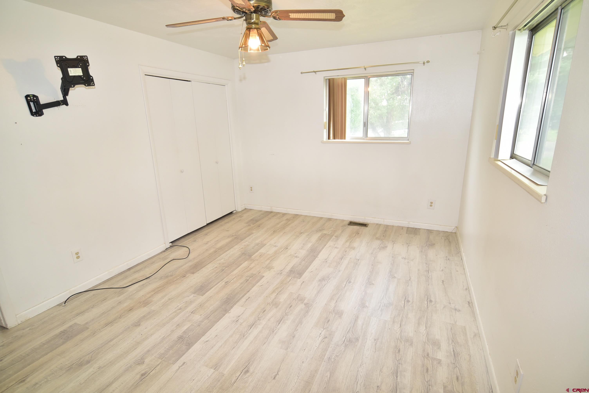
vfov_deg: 67.4
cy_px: 196
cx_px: 294
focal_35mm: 18
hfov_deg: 90.0
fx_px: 295
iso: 400
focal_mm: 18
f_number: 3.5
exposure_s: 1/200
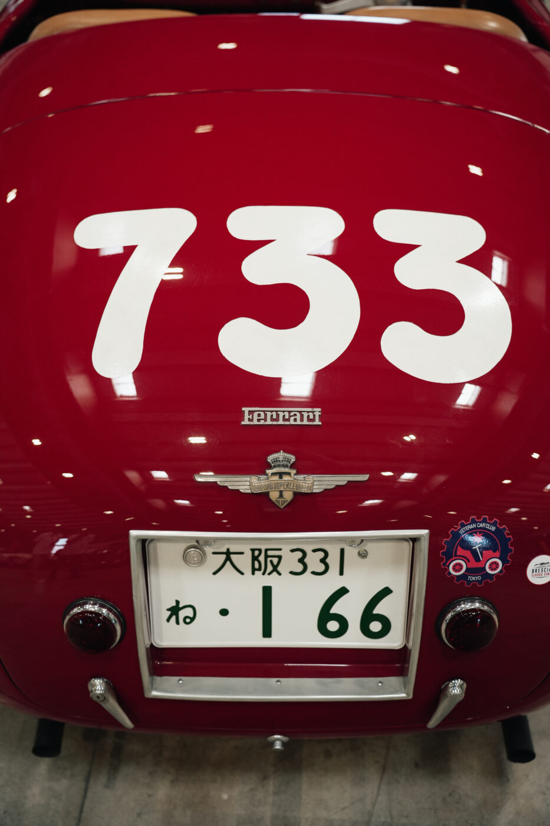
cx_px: 275
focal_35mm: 34
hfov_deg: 38.9
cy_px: 413
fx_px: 779
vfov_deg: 55.8
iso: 640
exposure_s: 1/100
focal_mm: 34
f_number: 2.8
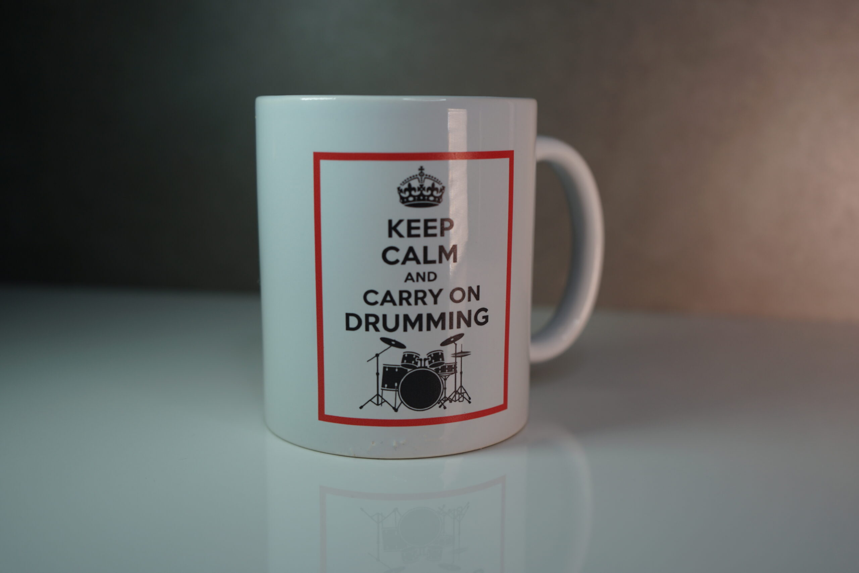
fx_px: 907
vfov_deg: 35.1
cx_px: 430
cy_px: 286
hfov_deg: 50.7
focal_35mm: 38
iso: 125
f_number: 4
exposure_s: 1/60
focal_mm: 38
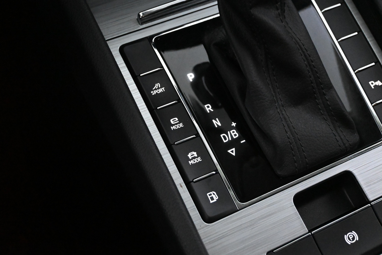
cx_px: 191
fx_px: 477
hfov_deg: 43.6
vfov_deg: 29.9
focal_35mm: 45
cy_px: 128
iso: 11400
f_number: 4.8
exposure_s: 1/50
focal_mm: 30
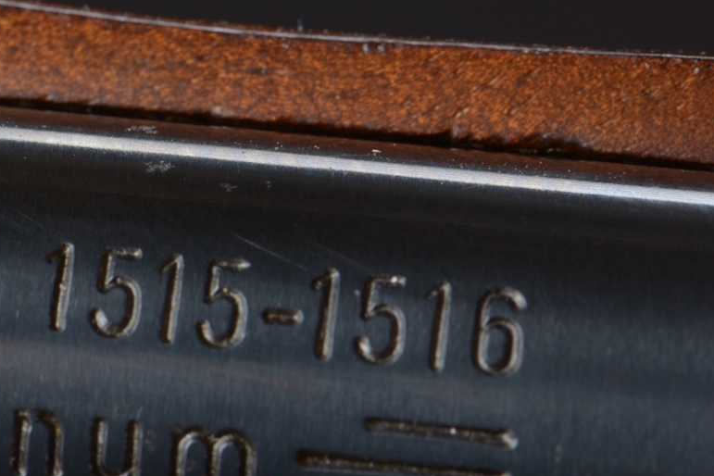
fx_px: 5533
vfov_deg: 4.9
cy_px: 365
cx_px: -207
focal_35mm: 279
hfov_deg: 7.3
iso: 100
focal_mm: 105
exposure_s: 1/60
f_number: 22
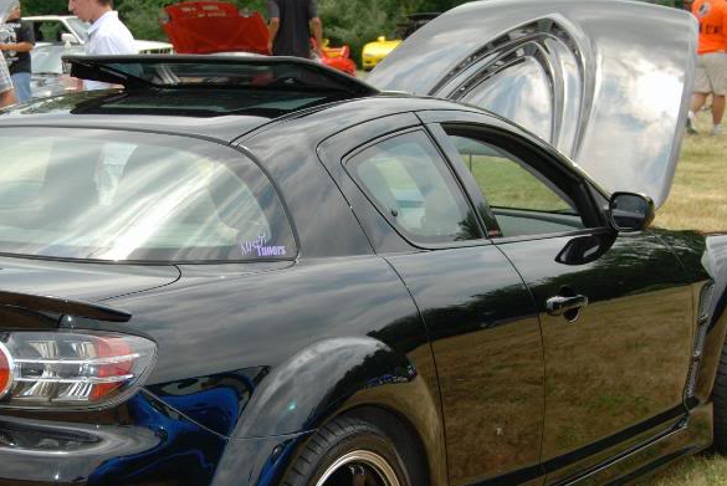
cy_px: 324
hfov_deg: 24.0
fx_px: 1698
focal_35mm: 84
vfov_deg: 16.3
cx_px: 198
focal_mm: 32
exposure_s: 1/200
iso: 100
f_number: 7.1
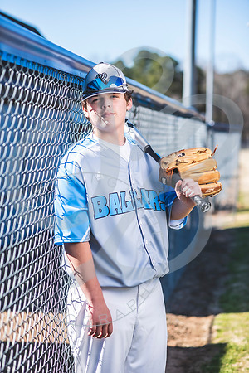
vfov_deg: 23.9
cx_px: 124
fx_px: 882
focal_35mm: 85
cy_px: 186
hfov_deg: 16.1
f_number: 2.8
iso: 100
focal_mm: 85
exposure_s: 1/1000
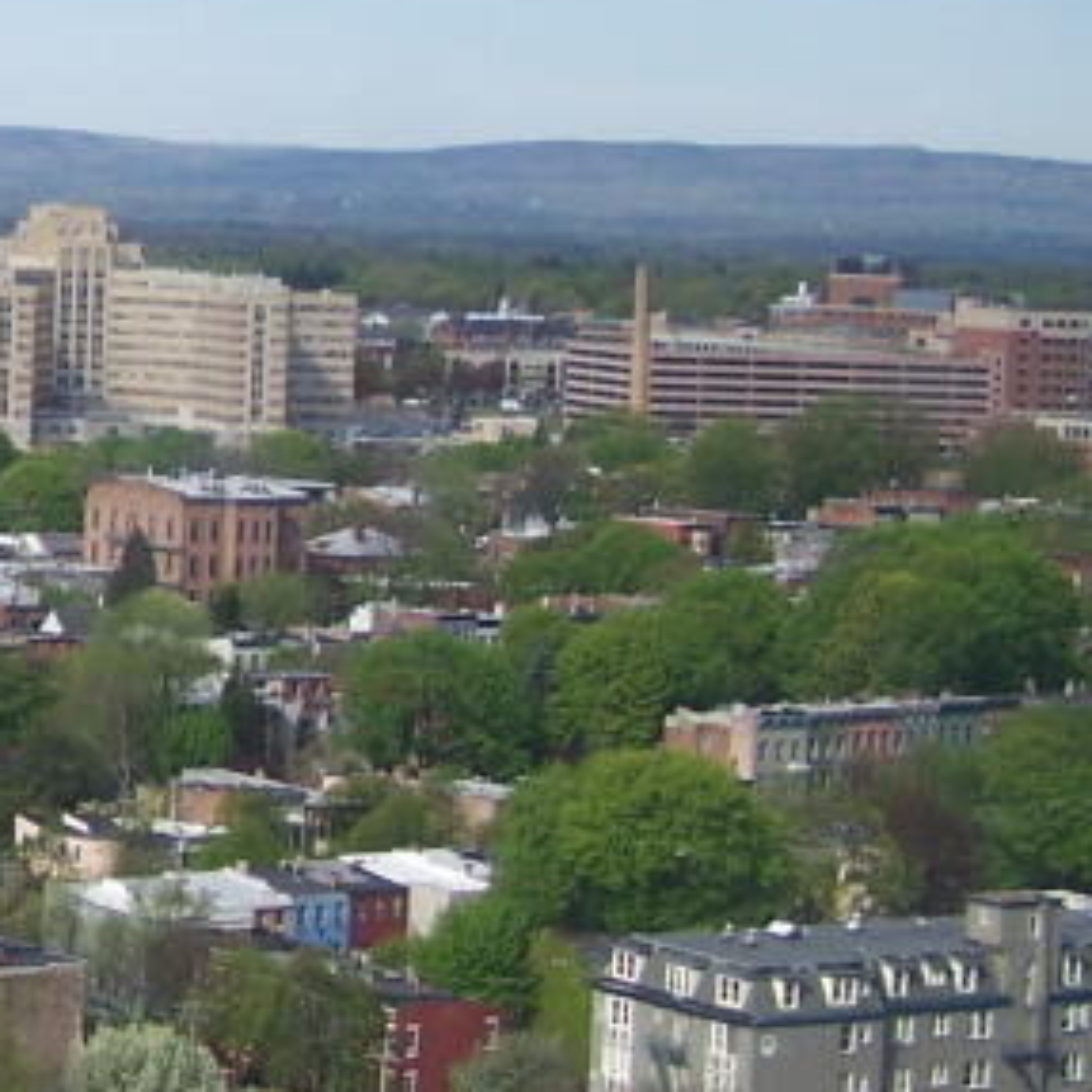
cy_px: 247
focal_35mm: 120
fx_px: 4283
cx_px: -521
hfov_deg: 13.7
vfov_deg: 14.5
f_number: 2.8
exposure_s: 1/500
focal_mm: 6.3
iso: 80
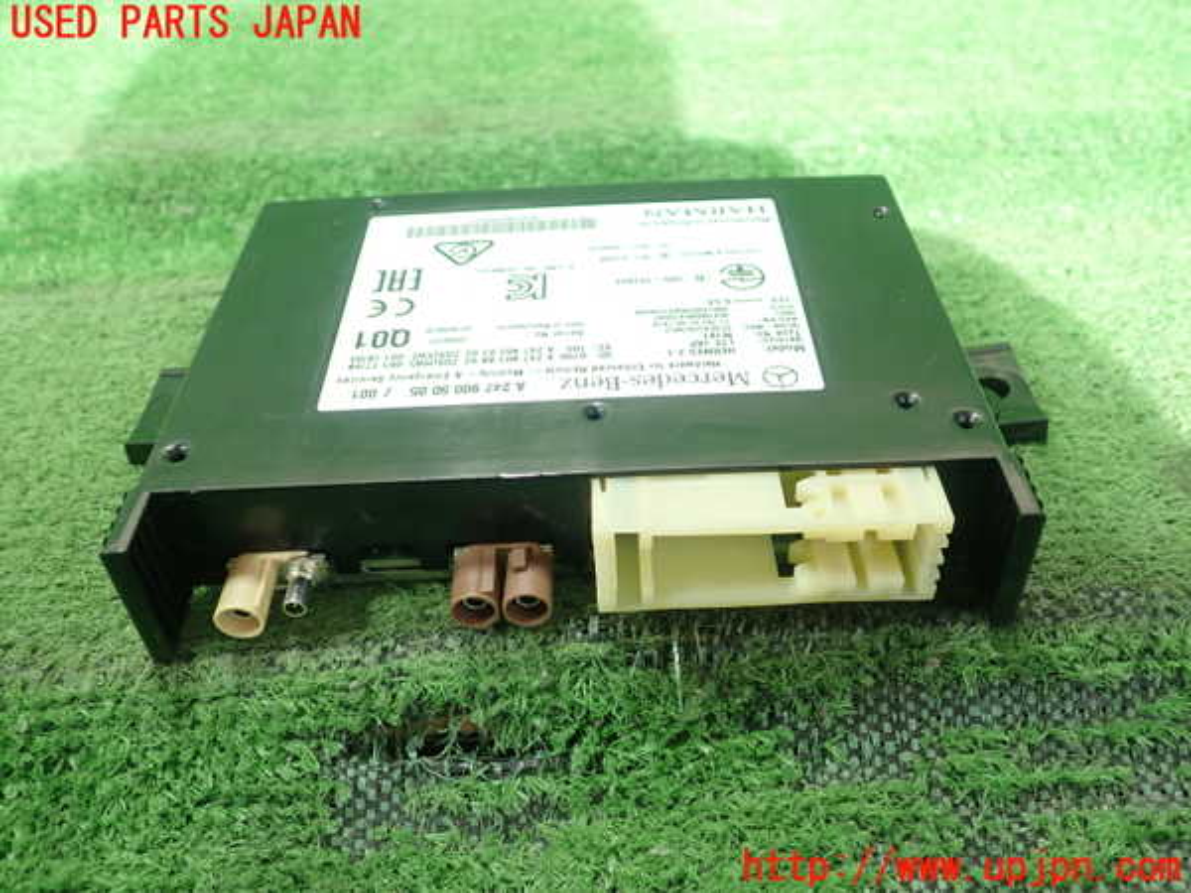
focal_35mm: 30
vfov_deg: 46.8
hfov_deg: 60.0
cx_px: 596
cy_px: 446
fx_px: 1032
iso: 320
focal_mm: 5.5
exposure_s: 1/125
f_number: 2.3
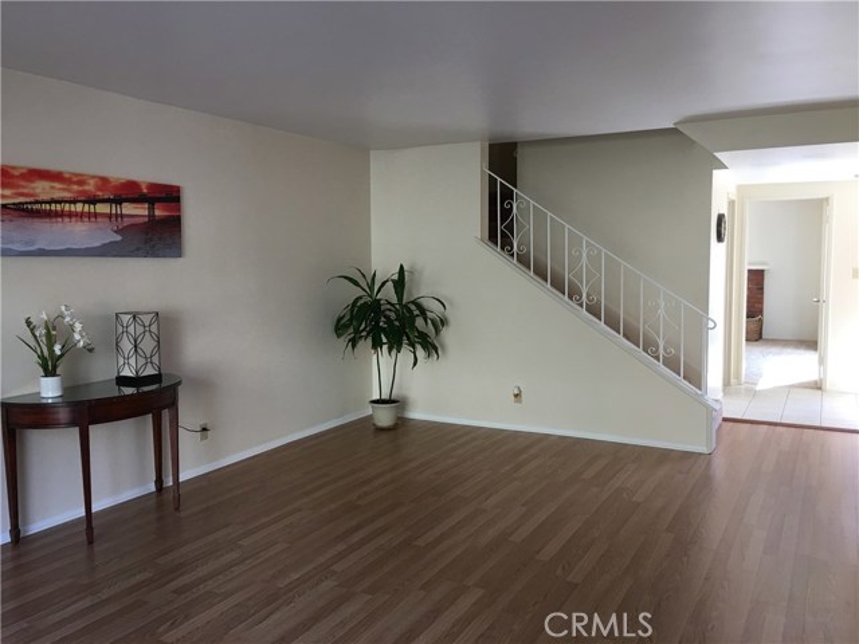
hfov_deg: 61.7
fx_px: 720
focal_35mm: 29
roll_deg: +0.5
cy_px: 322
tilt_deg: -4.2
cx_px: 430
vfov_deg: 48.2
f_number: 2.2
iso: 25
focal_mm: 4.15
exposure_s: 1/30
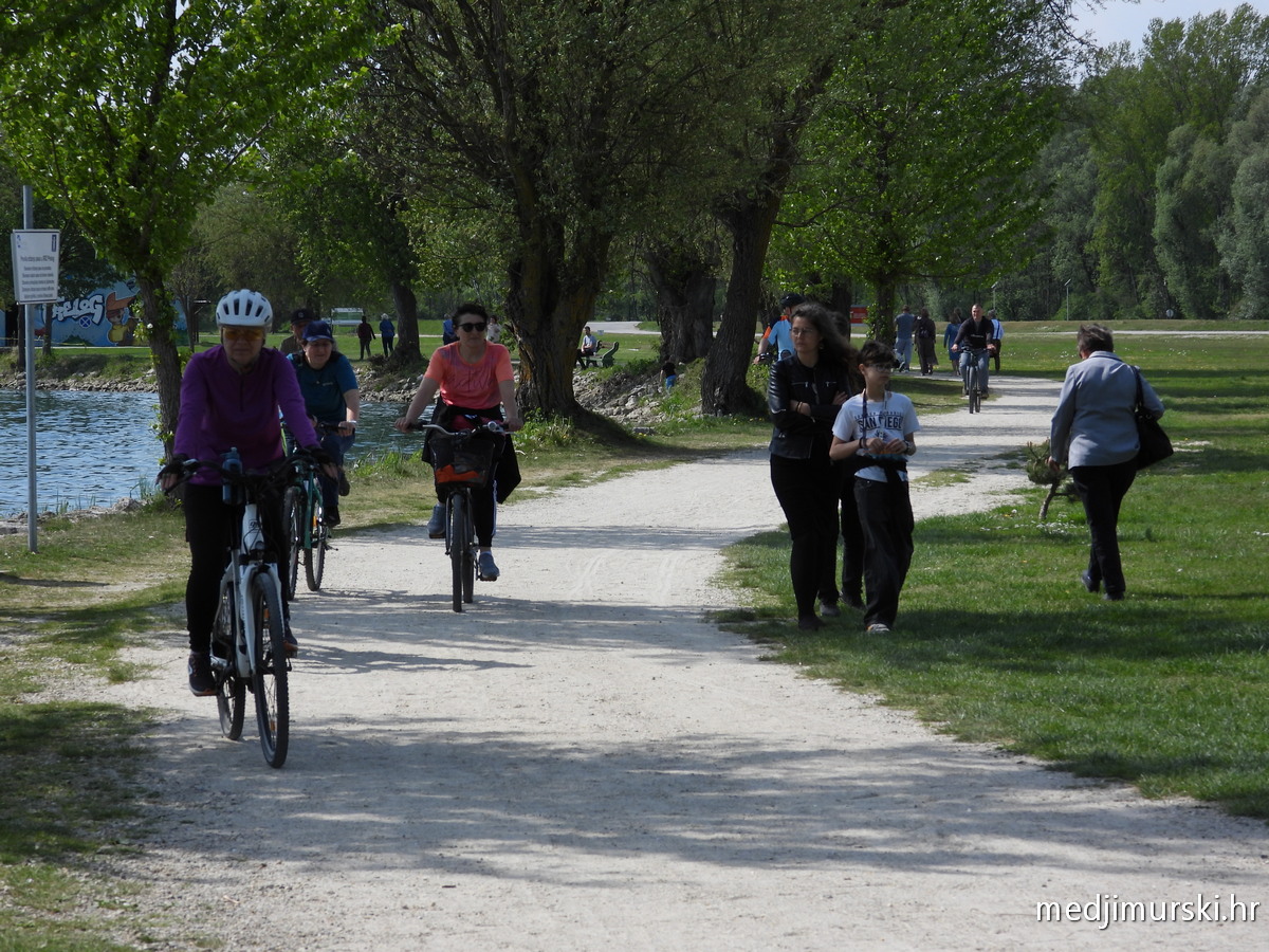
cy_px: 476
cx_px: 634
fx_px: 4582
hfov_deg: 15.8
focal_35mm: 125
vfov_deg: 11.9
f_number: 4
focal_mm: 22.5
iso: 100
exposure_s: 1/1000
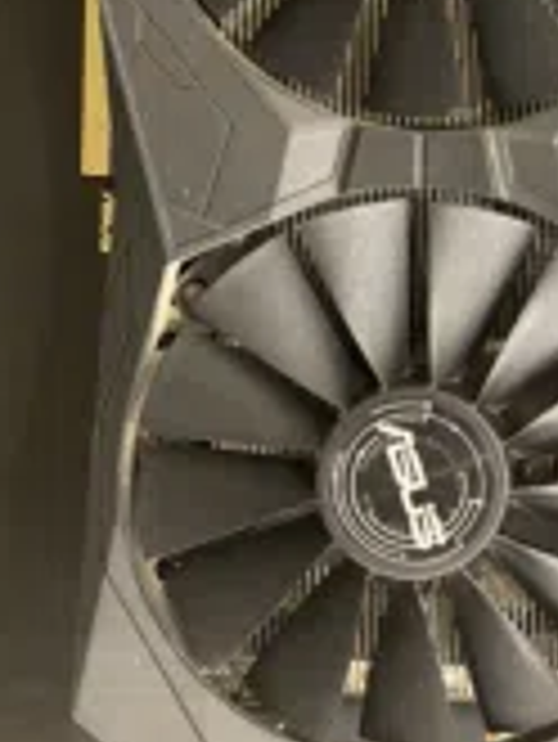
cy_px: 166
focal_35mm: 63
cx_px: 558
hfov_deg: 22.4
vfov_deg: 30.1
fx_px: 1352
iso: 500
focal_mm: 4.25
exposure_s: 1/25
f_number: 1.8
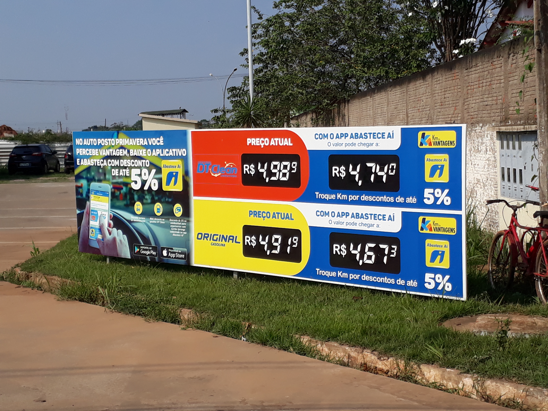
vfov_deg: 51.4
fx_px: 427
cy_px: 206
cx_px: 274
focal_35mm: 27
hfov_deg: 65.3
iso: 40
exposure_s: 1/2558
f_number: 1.9
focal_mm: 3.6
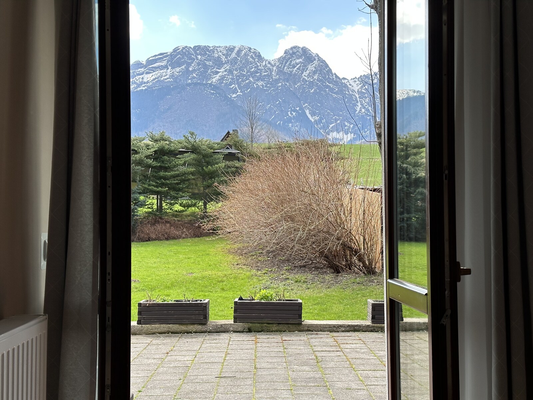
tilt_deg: +1.4
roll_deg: +0.9
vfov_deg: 30.3
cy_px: 200
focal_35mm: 48
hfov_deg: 39.7
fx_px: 739
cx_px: 266
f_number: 1.78
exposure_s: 1/709
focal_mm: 6.86
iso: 64
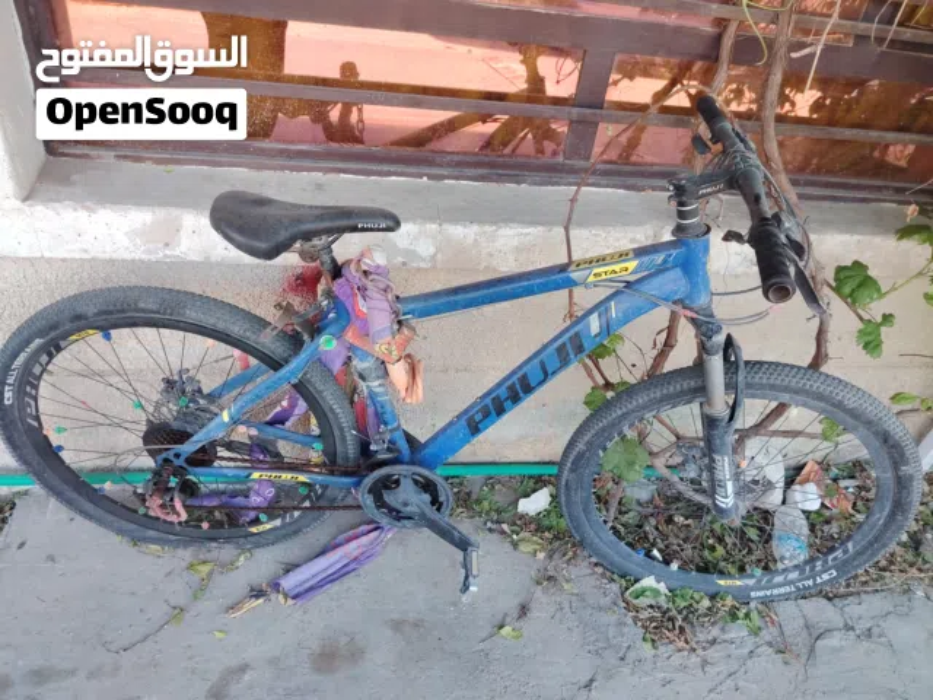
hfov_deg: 71.6
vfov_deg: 56.8
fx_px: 647
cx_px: 466
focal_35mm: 24
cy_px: 350
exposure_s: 1/100
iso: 181
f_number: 1.75
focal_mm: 5.25
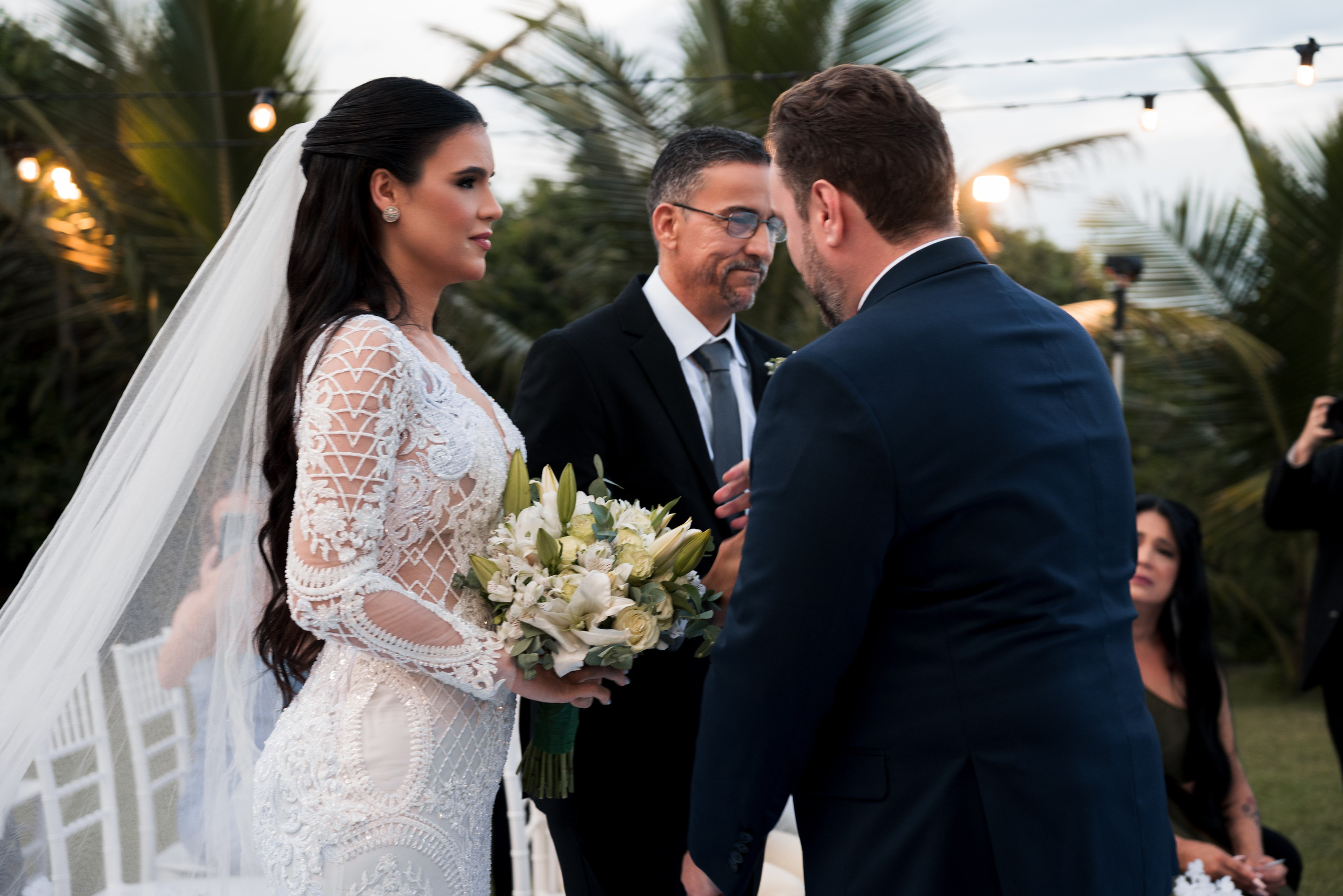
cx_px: 672
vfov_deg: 27.0
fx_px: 1866
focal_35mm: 50
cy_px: 448
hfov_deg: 39.6
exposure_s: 1/160
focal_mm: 50
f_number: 2.8
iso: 500
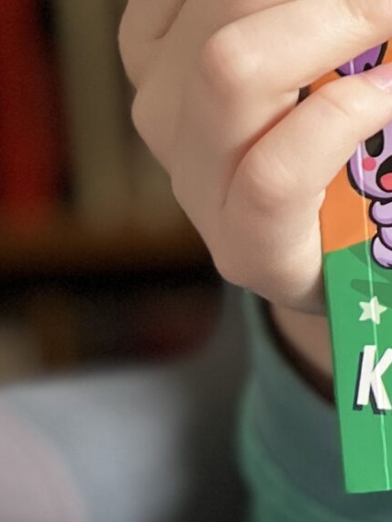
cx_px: 835
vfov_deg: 16.7
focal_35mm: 117
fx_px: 1766
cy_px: 81
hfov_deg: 11.2
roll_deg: +0.3
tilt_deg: -10.0
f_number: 1.5
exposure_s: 1/60
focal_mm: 5.7
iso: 160
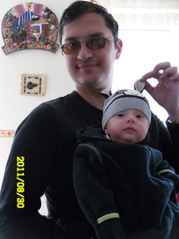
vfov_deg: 52.6
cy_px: 120
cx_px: 90
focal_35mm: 35
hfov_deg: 40.7
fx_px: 241
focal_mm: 6.3
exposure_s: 1/45
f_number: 3.5
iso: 400
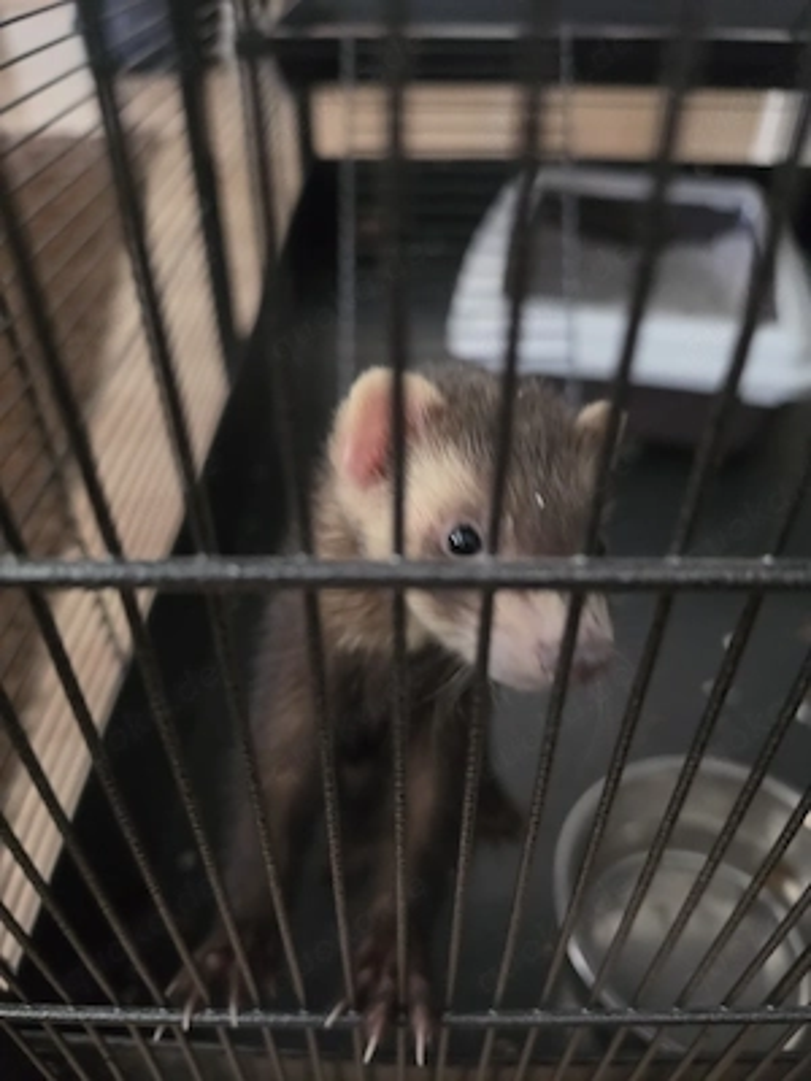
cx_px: 406
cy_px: 540
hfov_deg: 58.9
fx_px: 718
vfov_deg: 73.9
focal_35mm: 23
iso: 1000
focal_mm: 6.5
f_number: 1.4
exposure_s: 1/25.1
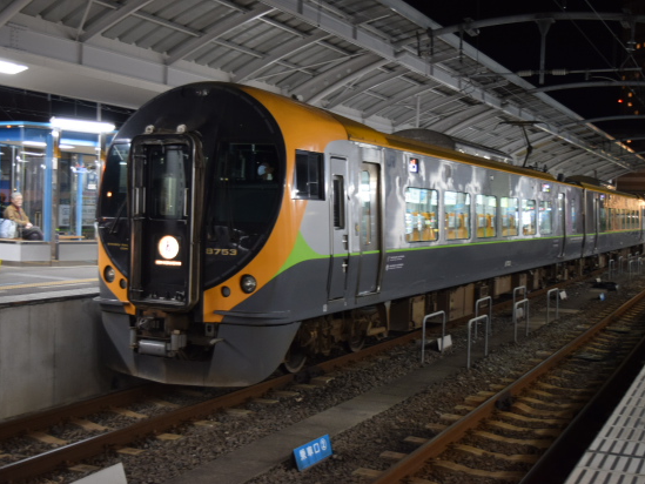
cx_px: 334
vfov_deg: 30.9
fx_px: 876
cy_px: 240
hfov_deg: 40.4
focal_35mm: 47
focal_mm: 28
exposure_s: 1/30
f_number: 4.2
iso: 1000
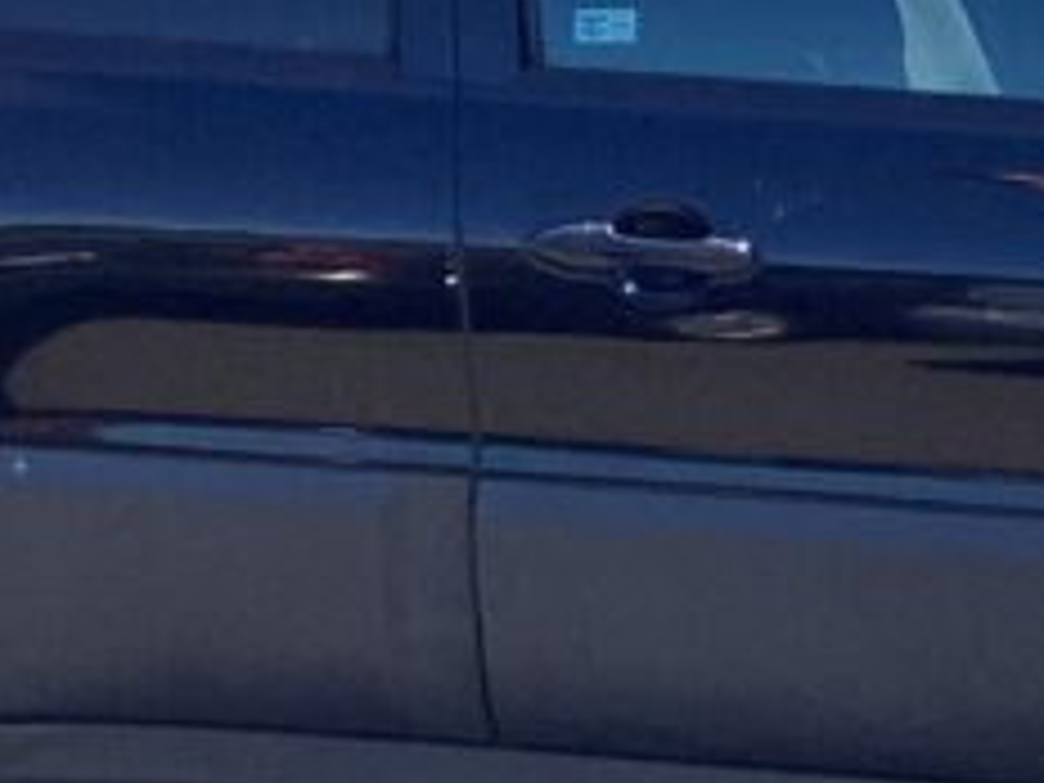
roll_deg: +0.6
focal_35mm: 137
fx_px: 4132
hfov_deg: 14.2
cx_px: 1076
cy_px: -36
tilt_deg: -6.0
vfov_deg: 10.7
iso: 25
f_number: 2.4
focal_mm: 3.3
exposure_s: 1/696
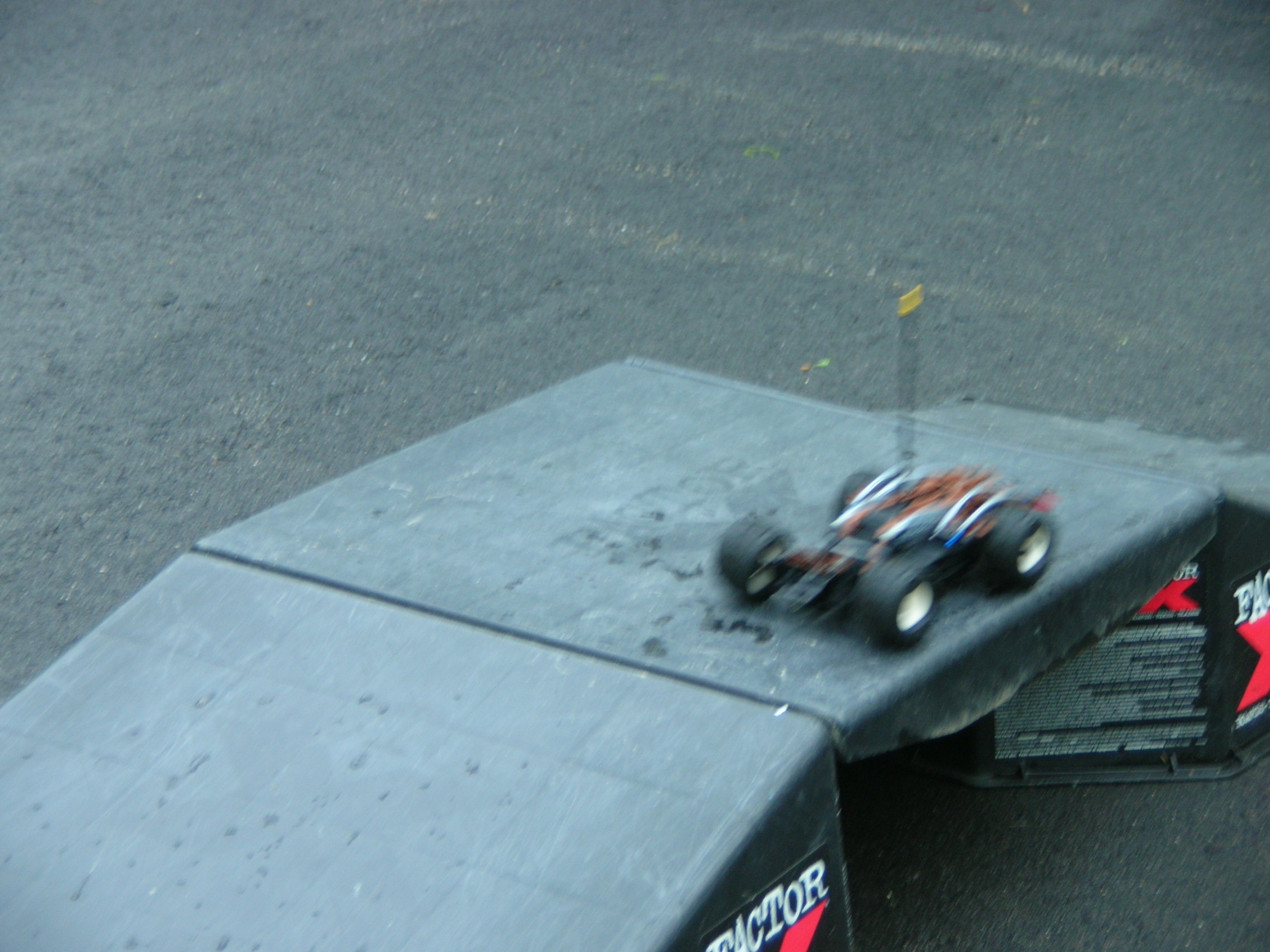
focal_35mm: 110
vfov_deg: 13.5
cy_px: 479
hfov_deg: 17.9
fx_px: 4036
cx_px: 640
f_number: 3.5
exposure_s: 1/73
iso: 50
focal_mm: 17.9
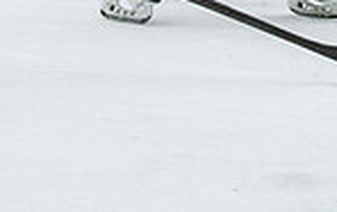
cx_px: 186
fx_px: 6724
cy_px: -305
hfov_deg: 2.9
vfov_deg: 1.8
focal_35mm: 731
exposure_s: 1/640
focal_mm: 78
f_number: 2.8
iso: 1250
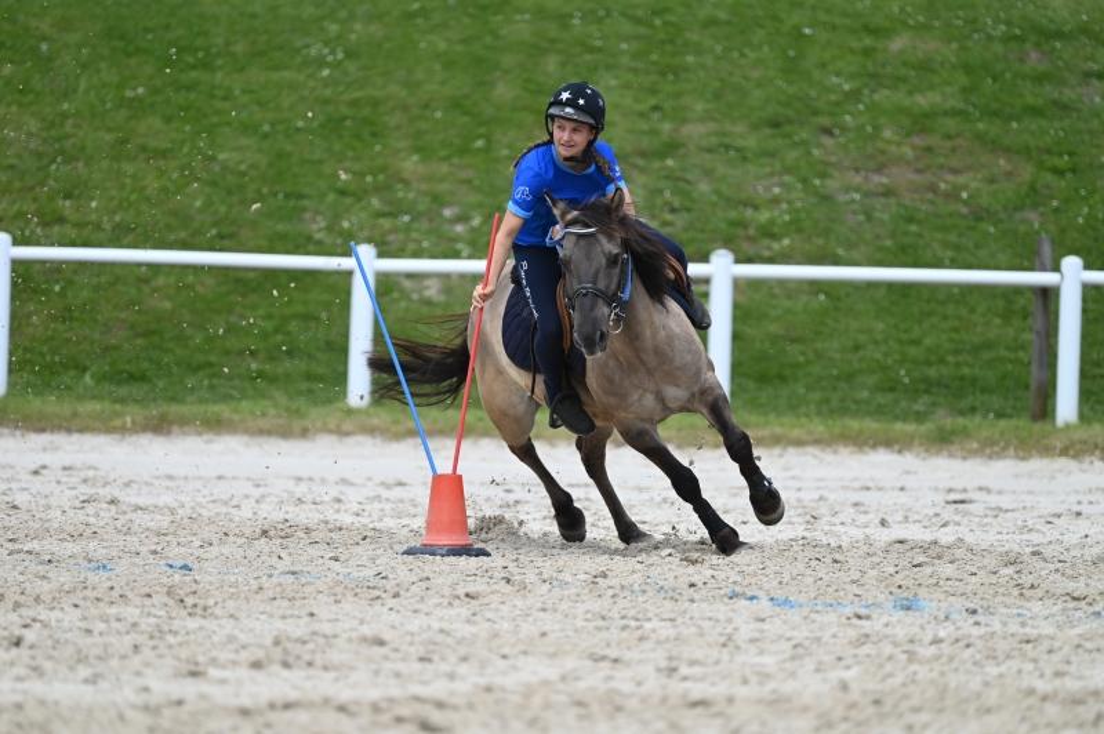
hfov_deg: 5.2
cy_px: 367
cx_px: 552
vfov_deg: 3.4
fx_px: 12256
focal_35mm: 400
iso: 320
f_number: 5.6
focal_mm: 400
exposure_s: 1/1250
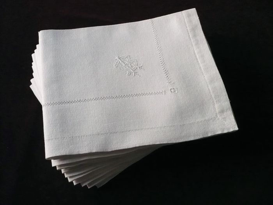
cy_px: 102
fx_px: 276
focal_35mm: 35
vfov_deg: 40.7
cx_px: 136
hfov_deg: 52.7
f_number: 2.8
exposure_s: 1/500
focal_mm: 5.8
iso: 400
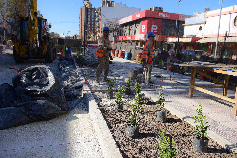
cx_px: 118
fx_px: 191
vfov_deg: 45.0
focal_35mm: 29
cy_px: 79
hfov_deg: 63.7
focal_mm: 29
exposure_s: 1/6400
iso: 1000
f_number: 4.5
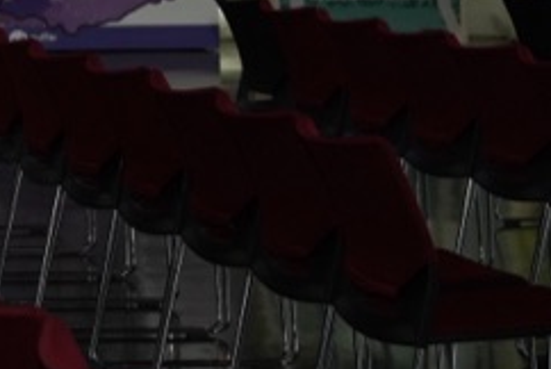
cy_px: -142
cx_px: -779
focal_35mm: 198
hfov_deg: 9.3
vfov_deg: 6.9
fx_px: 3034
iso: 800
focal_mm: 30
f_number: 2.8
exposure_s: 1/200
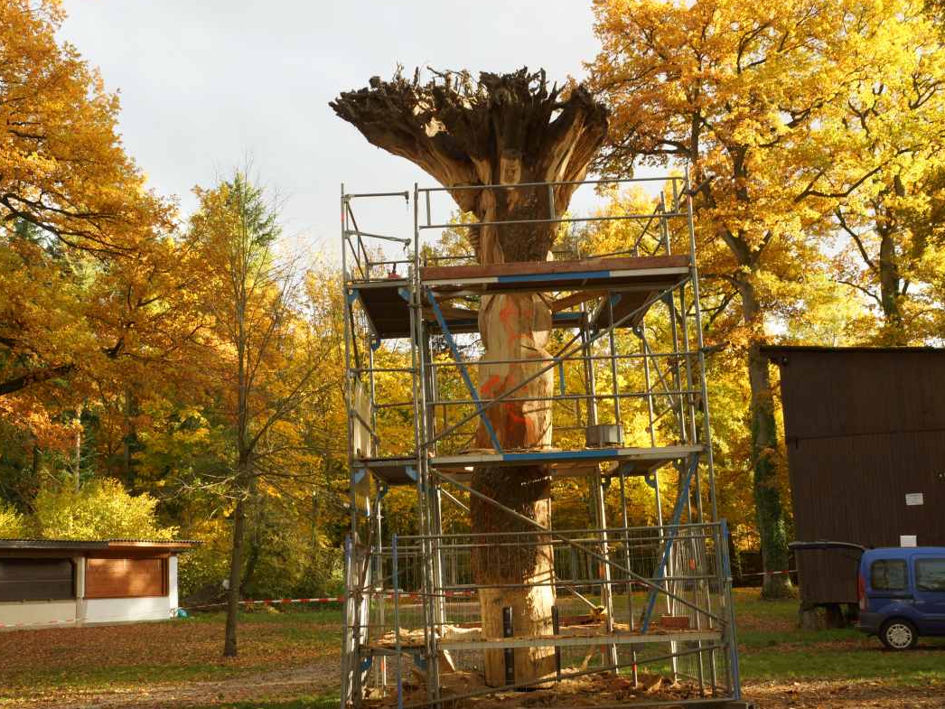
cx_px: 406
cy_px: 353
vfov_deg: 33.6
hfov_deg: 43.7
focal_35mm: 43
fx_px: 1174
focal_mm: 26
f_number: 8
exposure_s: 1/60
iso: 320
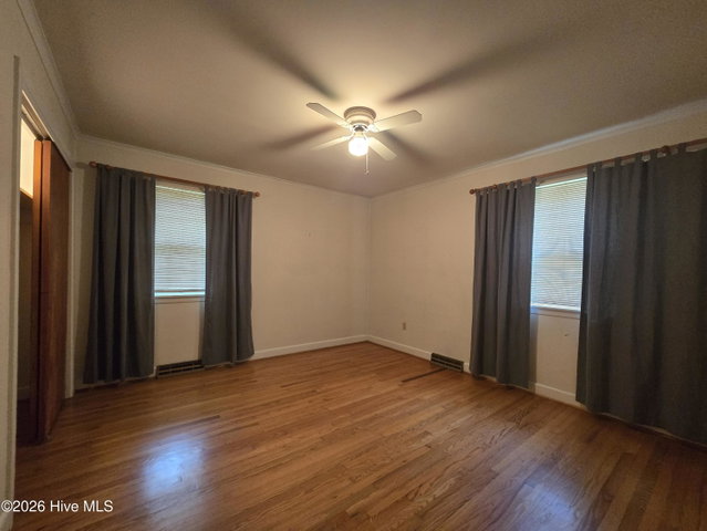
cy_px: 266
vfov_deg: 90.0
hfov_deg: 106.1
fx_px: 266
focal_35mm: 13
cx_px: 354
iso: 800
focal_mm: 2.2
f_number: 2.2
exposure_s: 1/60
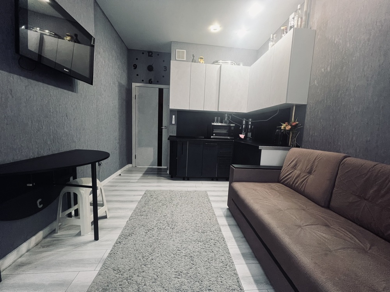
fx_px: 146
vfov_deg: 89.9
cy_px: 146
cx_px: 195
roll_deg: -2.6
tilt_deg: -6.9
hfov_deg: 106.2
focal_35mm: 13
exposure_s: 1/50
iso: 320
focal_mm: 1.57
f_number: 1.8
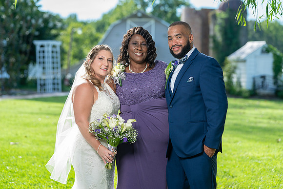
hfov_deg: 17.2
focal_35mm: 119
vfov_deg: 11.6
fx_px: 933
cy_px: 90
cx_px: 135
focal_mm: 113
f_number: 4
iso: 100
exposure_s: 1/200
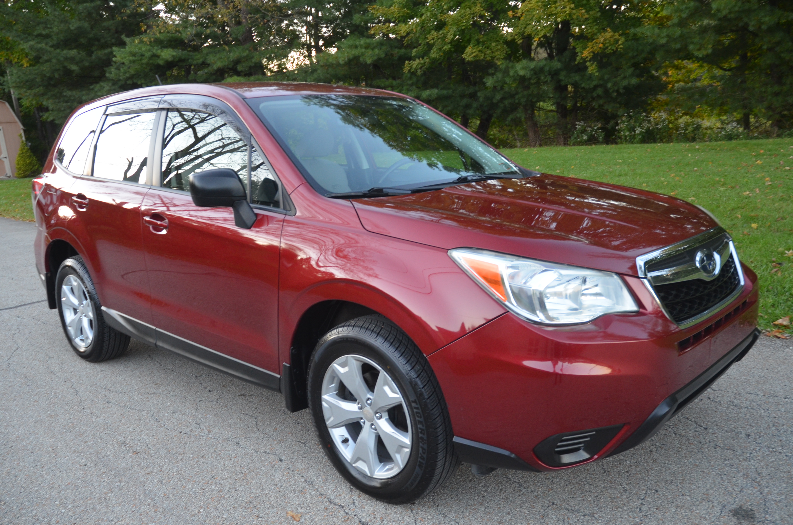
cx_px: 396
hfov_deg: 67.5
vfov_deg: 47.7
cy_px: 262
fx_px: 594
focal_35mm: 27
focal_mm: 18
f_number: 4
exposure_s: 1/60
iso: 640
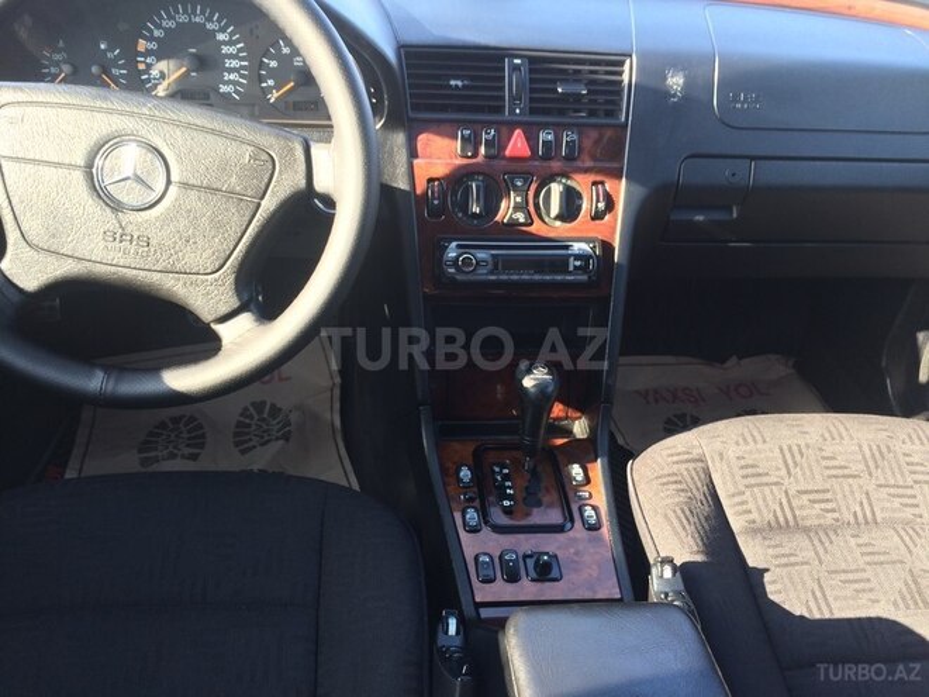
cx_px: 464
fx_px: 778
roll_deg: -4.0
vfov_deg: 48.2
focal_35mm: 29
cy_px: 348
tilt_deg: -35.5
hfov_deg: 61.7
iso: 40
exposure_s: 1/50
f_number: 2.2
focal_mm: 4.15
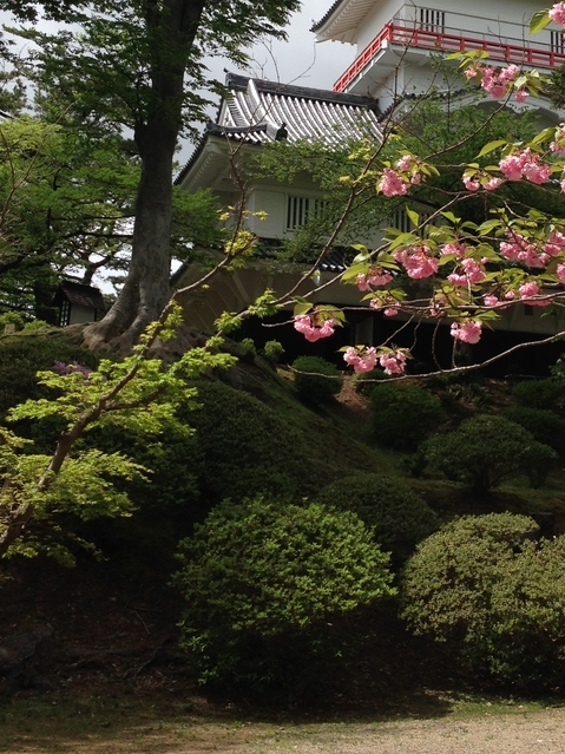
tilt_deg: +19.2
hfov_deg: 23.5
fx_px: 1350
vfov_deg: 30.6
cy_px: 168
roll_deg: -2.0
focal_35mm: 62
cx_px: 400
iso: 50
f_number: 2.4
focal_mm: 4.12
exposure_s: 1/1427
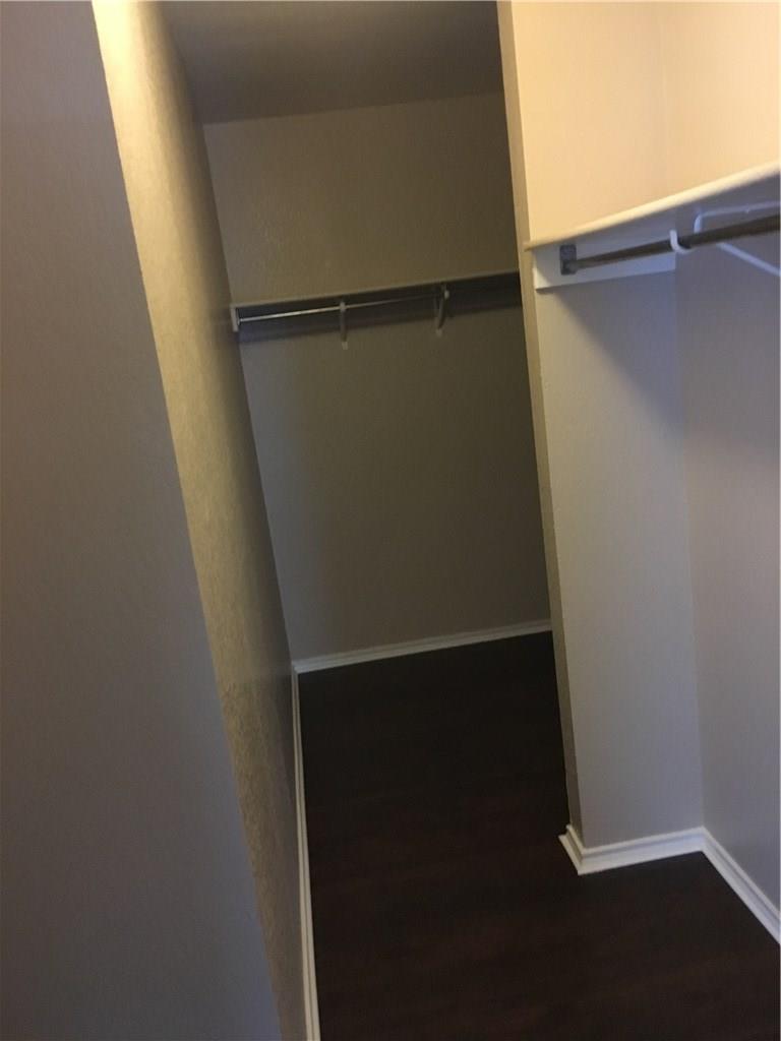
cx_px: 390
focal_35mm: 29
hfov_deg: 48.2
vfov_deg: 61.7
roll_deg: +5.8
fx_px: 872
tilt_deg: -13.6
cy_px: 520
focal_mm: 4.15
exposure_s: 1/15
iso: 320
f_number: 2.2
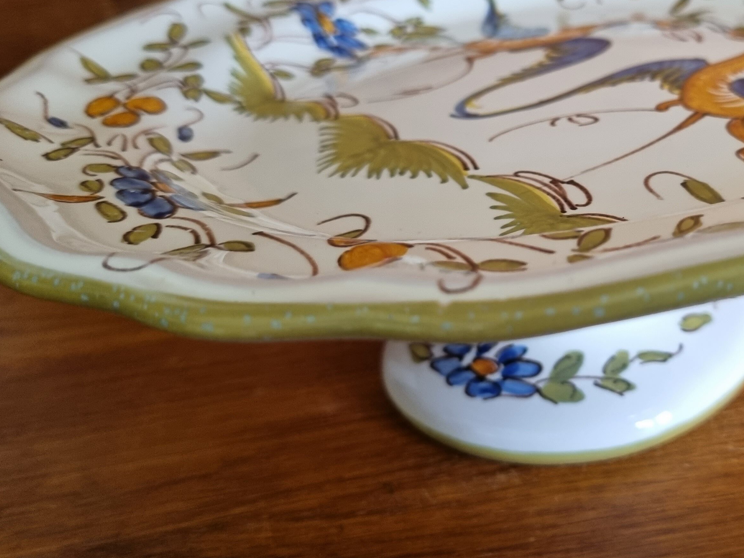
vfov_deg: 32.0
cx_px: 555
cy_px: 210
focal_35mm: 45
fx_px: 967
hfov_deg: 40.9
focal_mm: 5.4
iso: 320
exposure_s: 1/50
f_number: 1.8
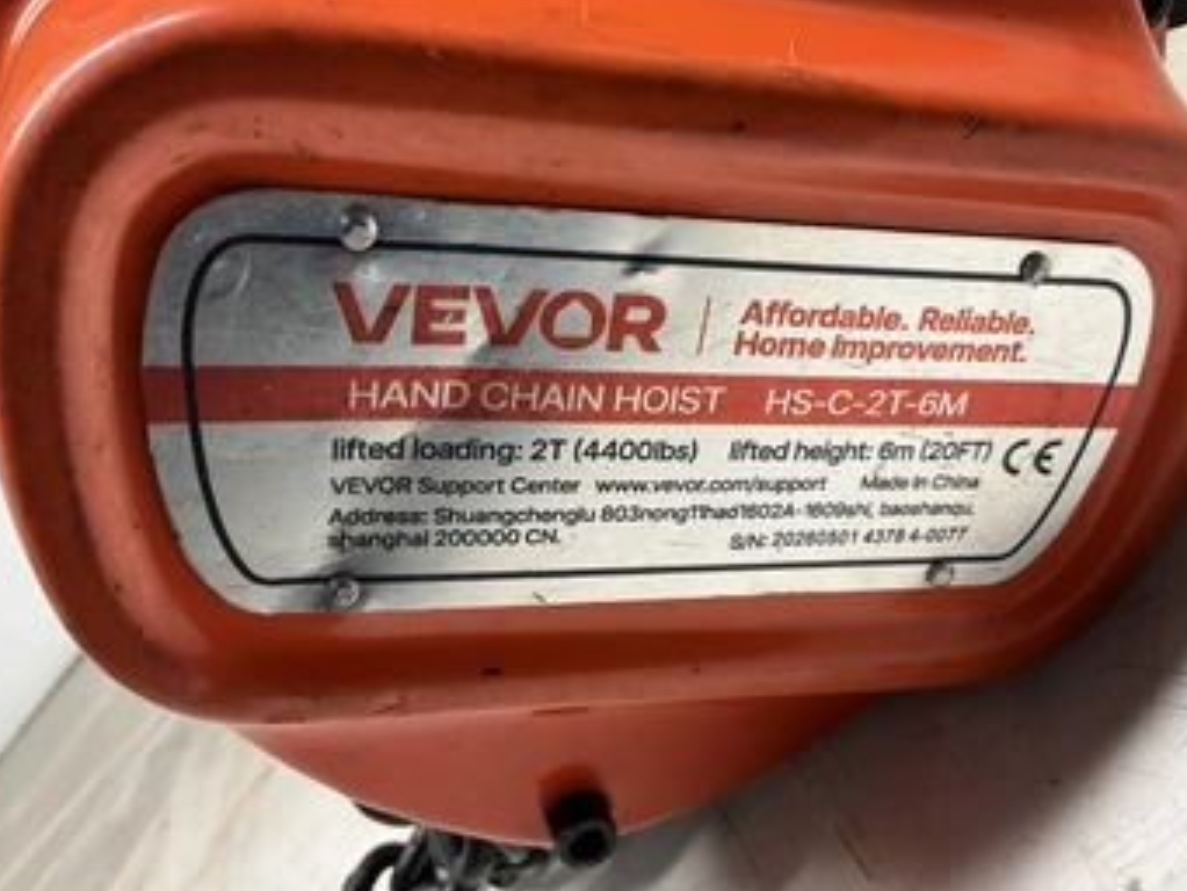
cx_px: 644
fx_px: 1166
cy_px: 439
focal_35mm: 34
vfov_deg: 41.8
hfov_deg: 53.9
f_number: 1.8
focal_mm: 3
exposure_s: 1/60
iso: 40
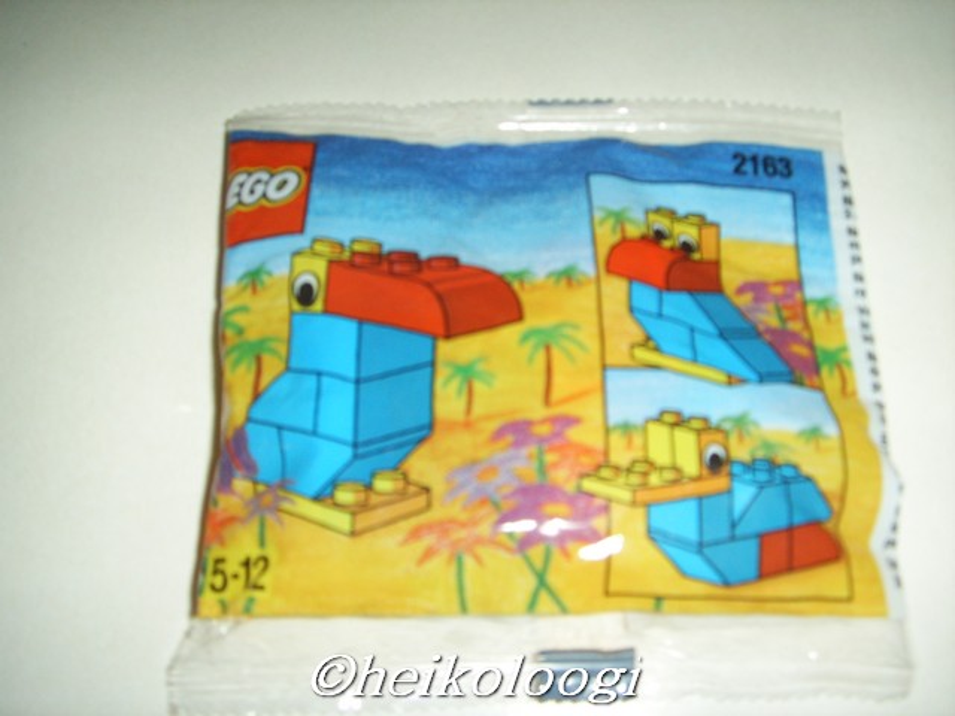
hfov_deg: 47.9
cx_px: 478
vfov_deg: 36.8
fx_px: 1076
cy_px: 358
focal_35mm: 39
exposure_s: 1/45
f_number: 3.5
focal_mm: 6.6
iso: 100
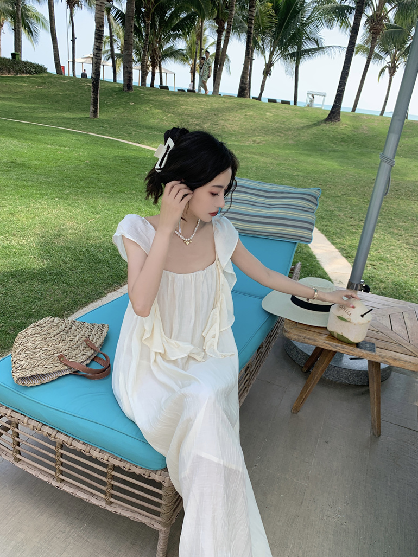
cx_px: 216
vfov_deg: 65.3
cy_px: 284
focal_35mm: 27
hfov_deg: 51.3
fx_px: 435
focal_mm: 4.25
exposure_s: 1/526
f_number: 1.8
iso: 25
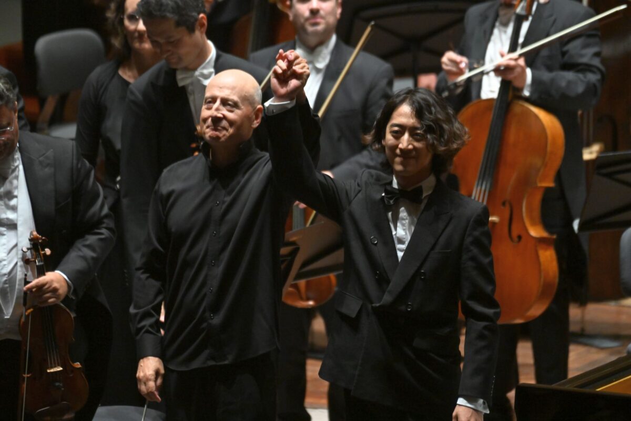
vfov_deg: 2.7
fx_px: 8763
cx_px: 316
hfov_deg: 4.1
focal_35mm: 500
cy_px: 210
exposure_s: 1/160
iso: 6400
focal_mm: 500
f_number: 5.6
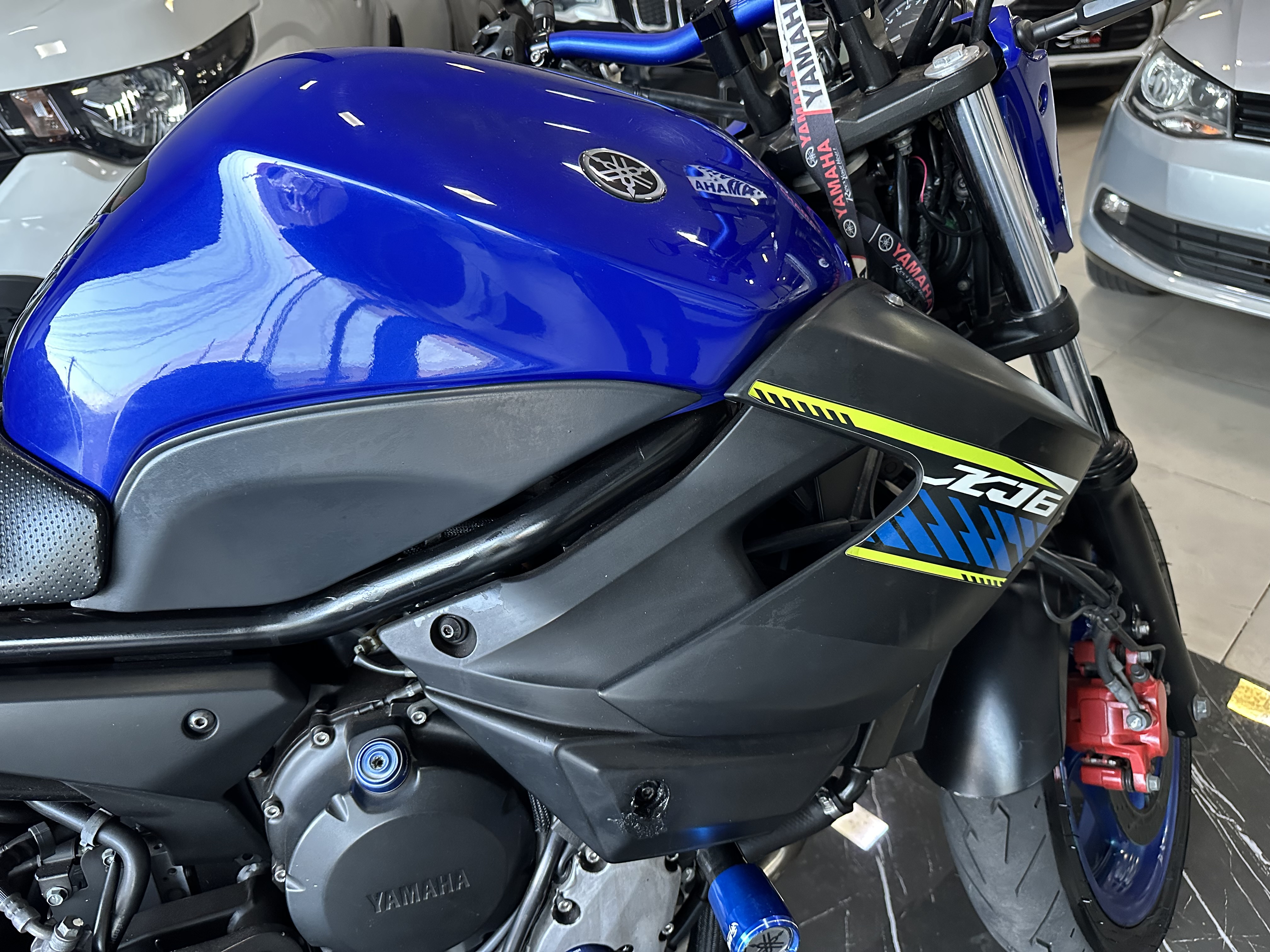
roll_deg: +1.1
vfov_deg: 56.8
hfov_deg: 71.6
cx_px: 635
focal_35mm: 24
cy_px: 476
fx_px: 881
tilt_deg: -29.5
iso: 800
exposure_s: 1/60
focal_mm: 6.86
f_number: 1.78
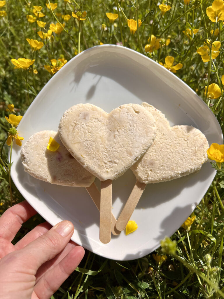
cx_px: 112
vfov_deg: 67.3
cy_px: 150
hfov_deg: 53.1
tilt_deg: -50.6
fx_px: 224
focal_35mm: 26
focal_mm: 5.7
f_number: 1.5
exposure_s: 1/8696
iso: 50
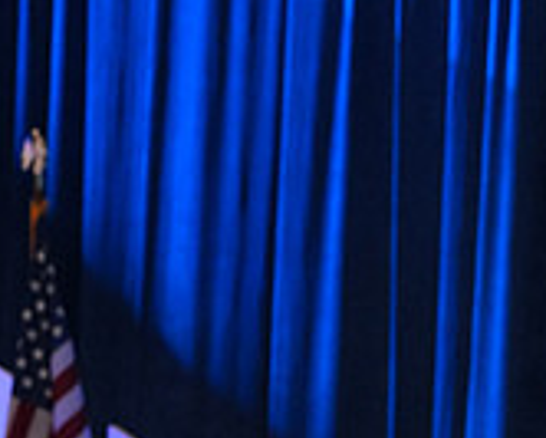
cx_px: -58
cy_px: 866
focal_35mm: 442
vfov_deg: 3.5
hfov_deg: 4.4
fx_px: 7147
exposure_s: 1/200
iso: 2500
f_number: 5
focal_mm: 135
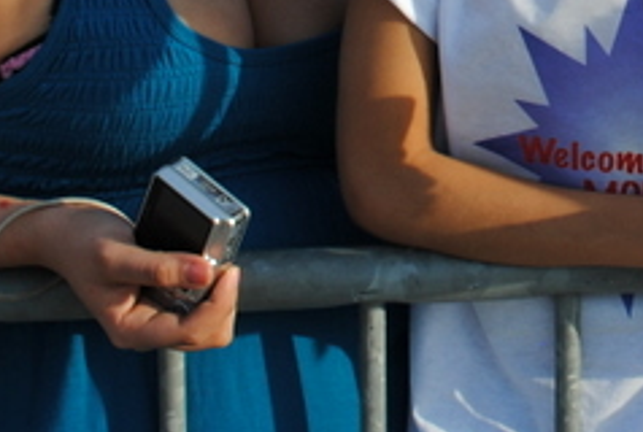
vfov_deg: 10.2
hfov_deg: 15.0
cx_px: 805
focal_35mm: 131
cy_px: -184
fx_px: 2346
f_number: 8
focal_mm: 26
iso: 100
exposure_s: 1/250
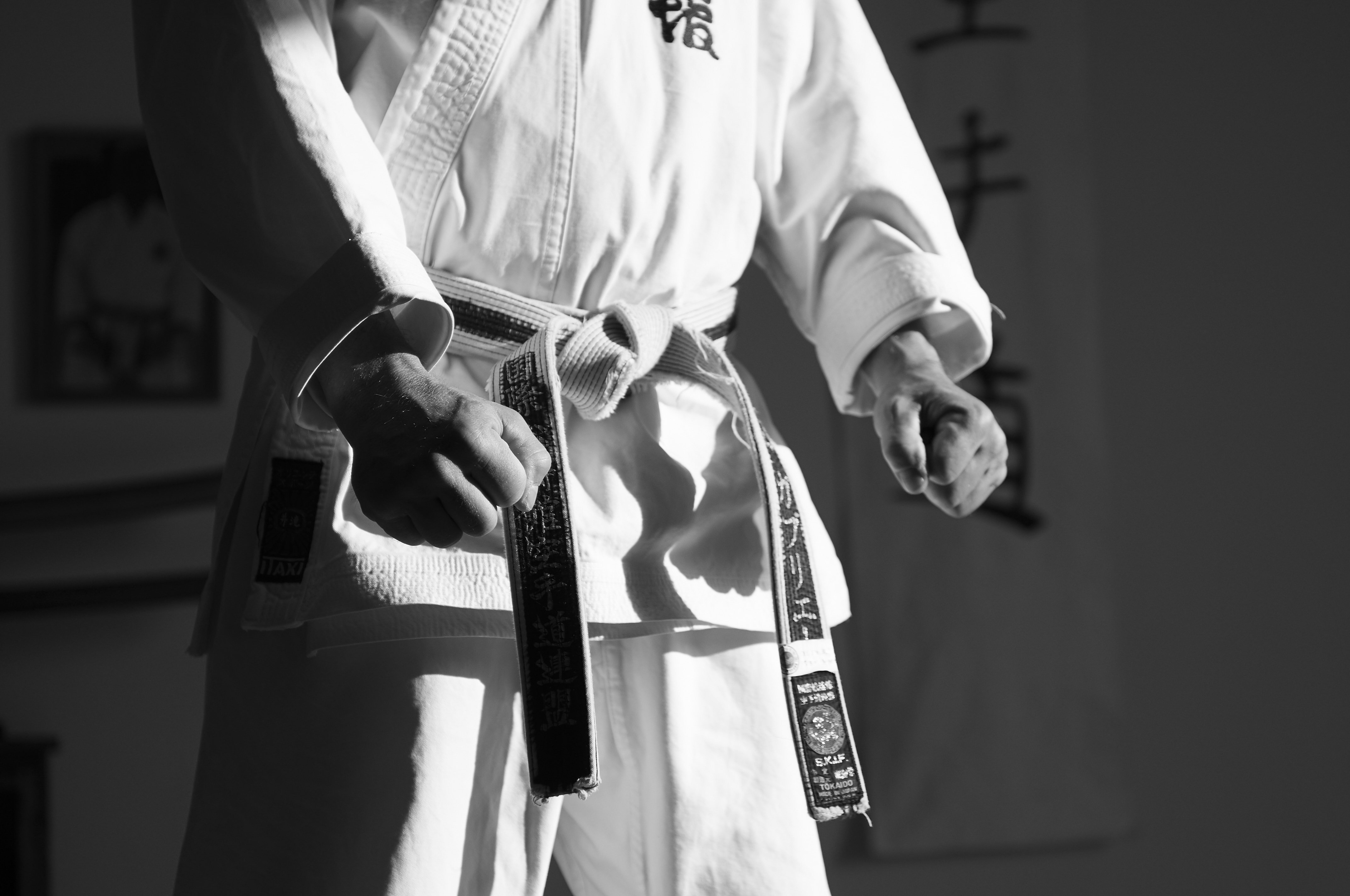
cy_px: 448
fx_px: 3933
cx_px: 675
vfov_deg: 13.0
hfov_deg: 19.5
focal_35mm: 105
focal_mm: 70
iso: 200
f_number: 2.8
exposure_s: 1/1600
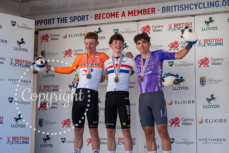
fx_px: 445
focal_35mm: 70
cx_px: 114
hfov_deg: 28.8
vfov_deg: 19.5
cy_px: 76
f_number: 7.1
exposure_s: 1/250
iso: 125
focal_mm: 70
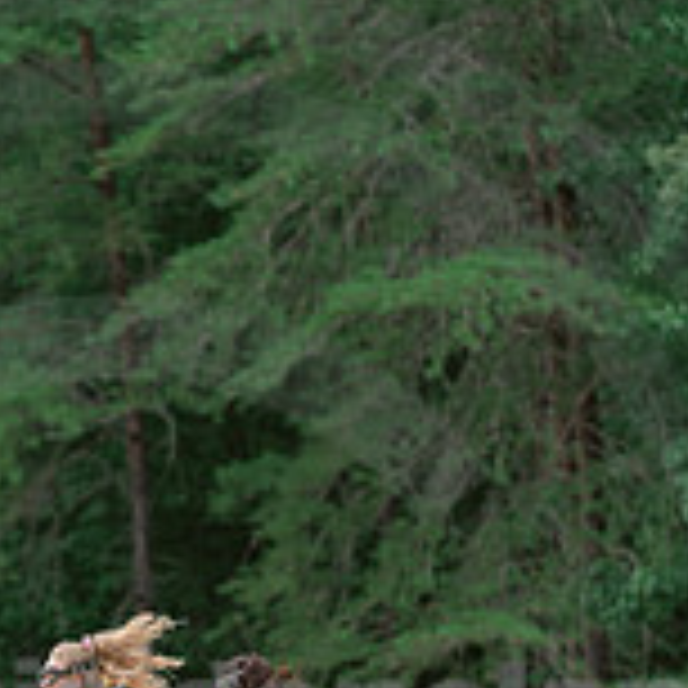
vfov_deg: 3.1
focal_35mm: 564
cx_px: 99
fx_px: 12682
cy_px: 753
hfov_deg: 3.1
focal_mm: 175
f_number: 3.2
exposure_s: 1/640
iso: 250
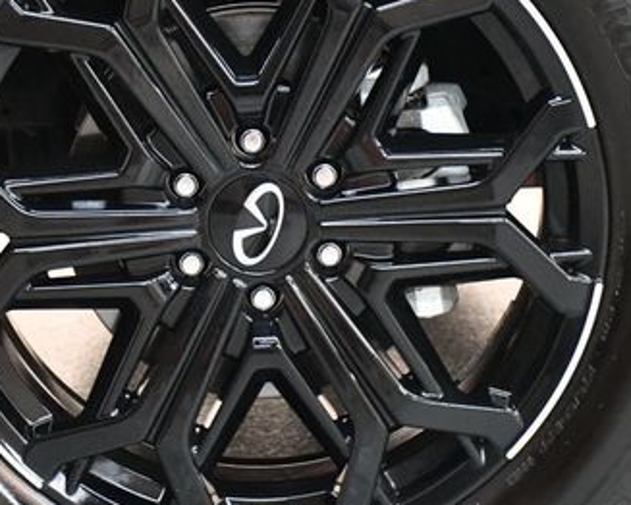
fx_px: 2467
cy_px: 173
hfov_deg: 14.6
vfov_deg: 11.7
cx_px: 237
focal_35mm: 132
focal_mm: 48
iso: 8000
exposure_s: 1/60
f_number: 4.5
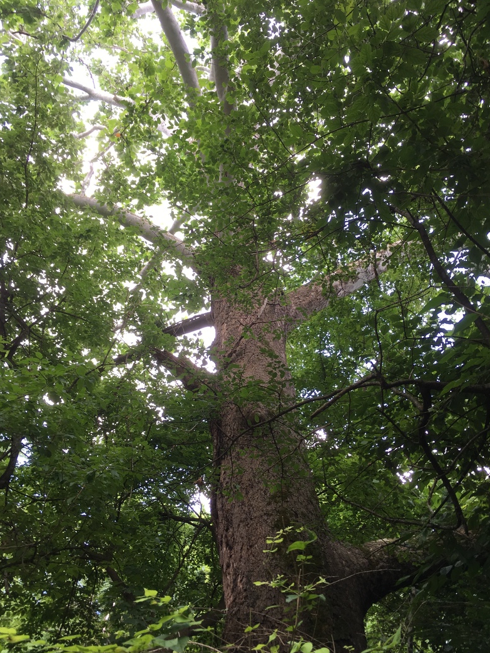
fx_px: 566
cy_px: 325
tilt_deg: +45.6
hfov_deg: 46.8
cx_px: 246
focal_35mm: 30
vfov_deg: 60.0
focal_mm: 4.15
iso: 25
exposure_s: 1/60
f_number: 2.2
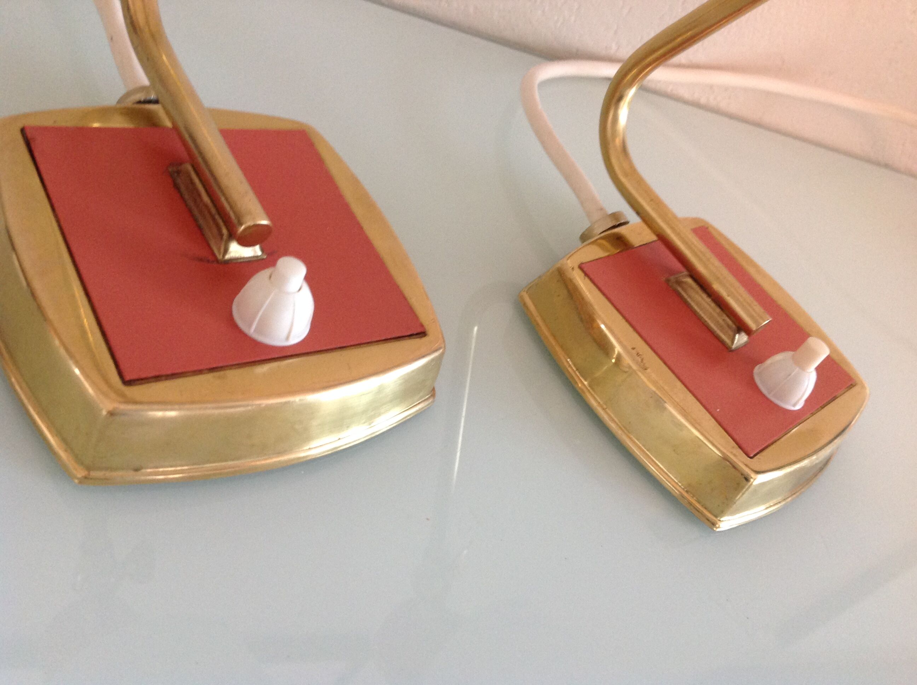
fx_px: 926
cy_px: 342
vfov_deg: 40.6
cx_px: 458
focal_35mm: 35
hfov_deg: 52.7
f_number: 2.4
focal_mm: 4.28
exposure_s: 1/15
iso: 200
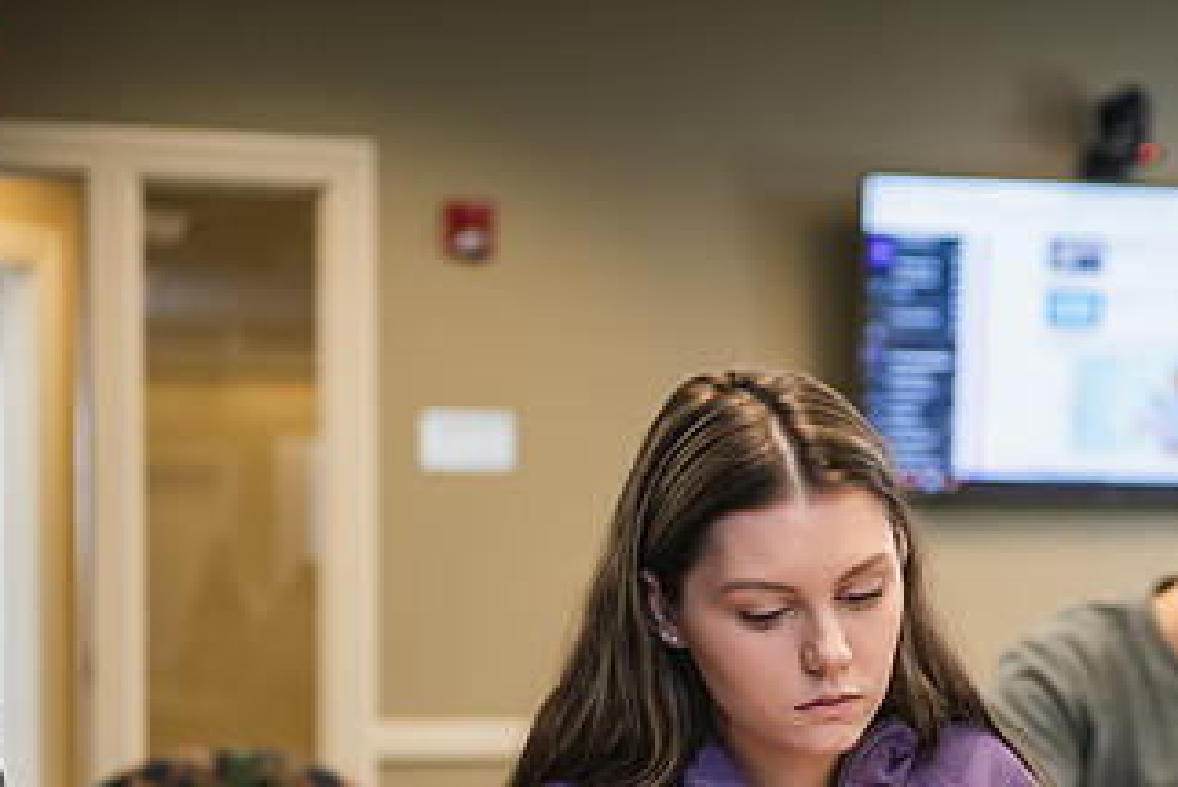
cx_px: 830
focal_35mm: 99
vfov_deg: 13.7
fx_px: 3241
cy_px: 705
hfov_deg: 20.5
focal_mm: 55
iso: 1250
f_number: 2.8
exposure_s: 1/200
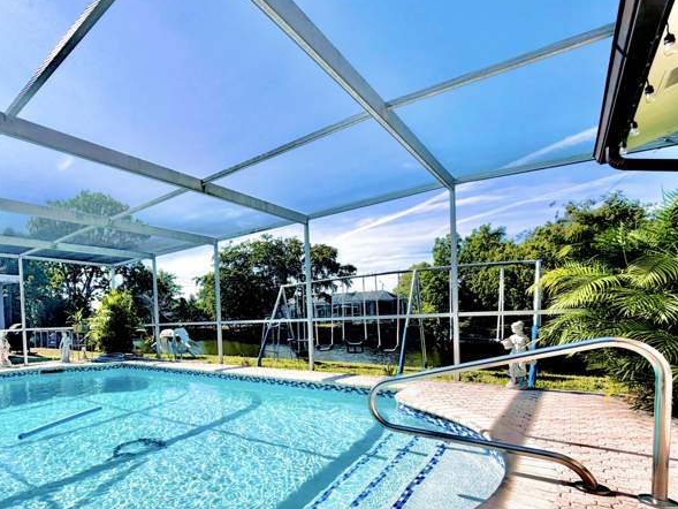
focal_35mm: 19
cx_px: 222
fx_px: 372
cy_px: 331
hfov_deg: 81.6
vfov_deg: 67.2
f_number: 2.2
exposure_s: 1/770
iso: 25
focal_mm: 2.22
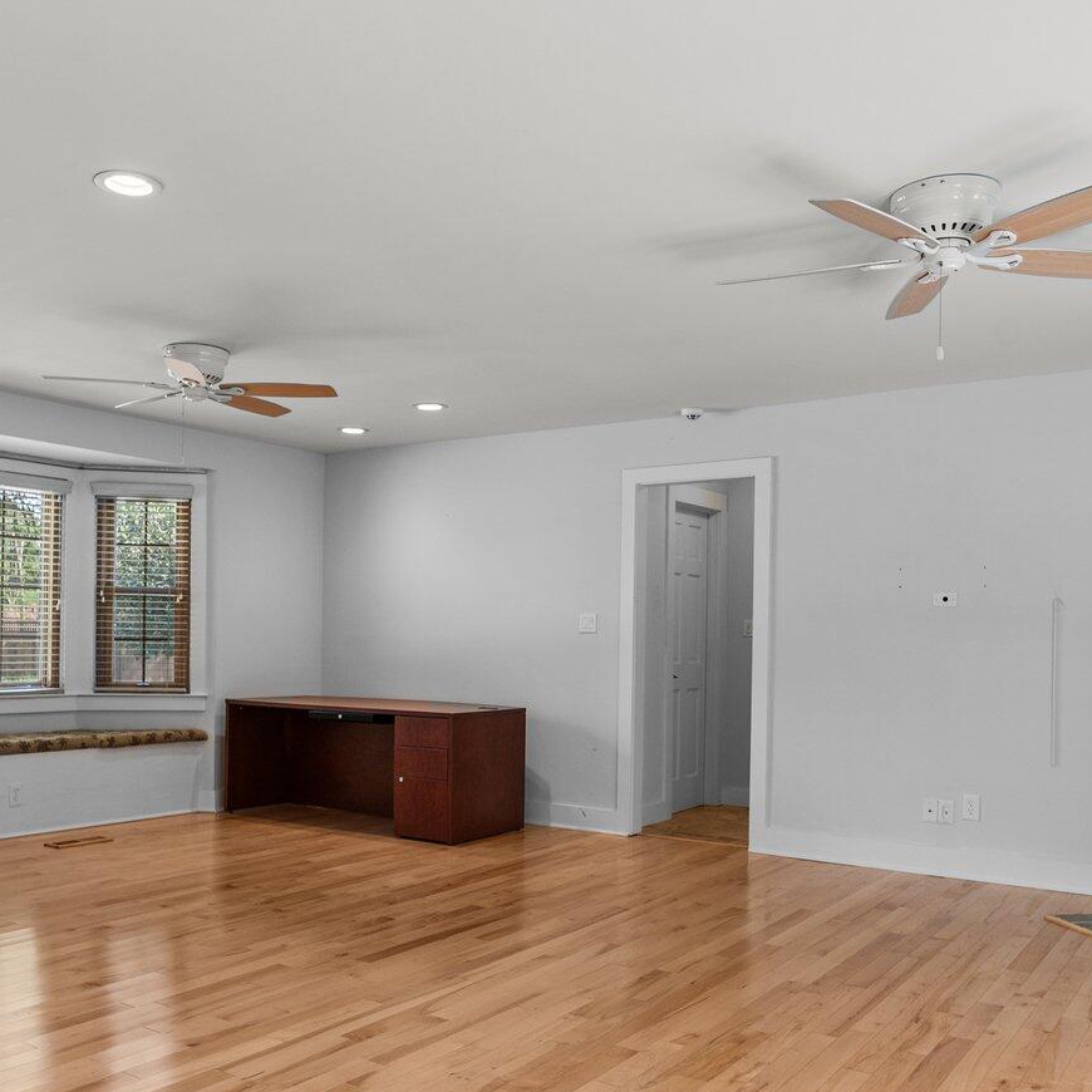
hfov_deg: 54.0
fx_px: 1071
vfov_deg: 53.7
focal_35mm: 30
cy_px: 650
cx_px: 505
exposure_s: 1/8
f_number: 6.3
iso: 400
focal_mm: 15
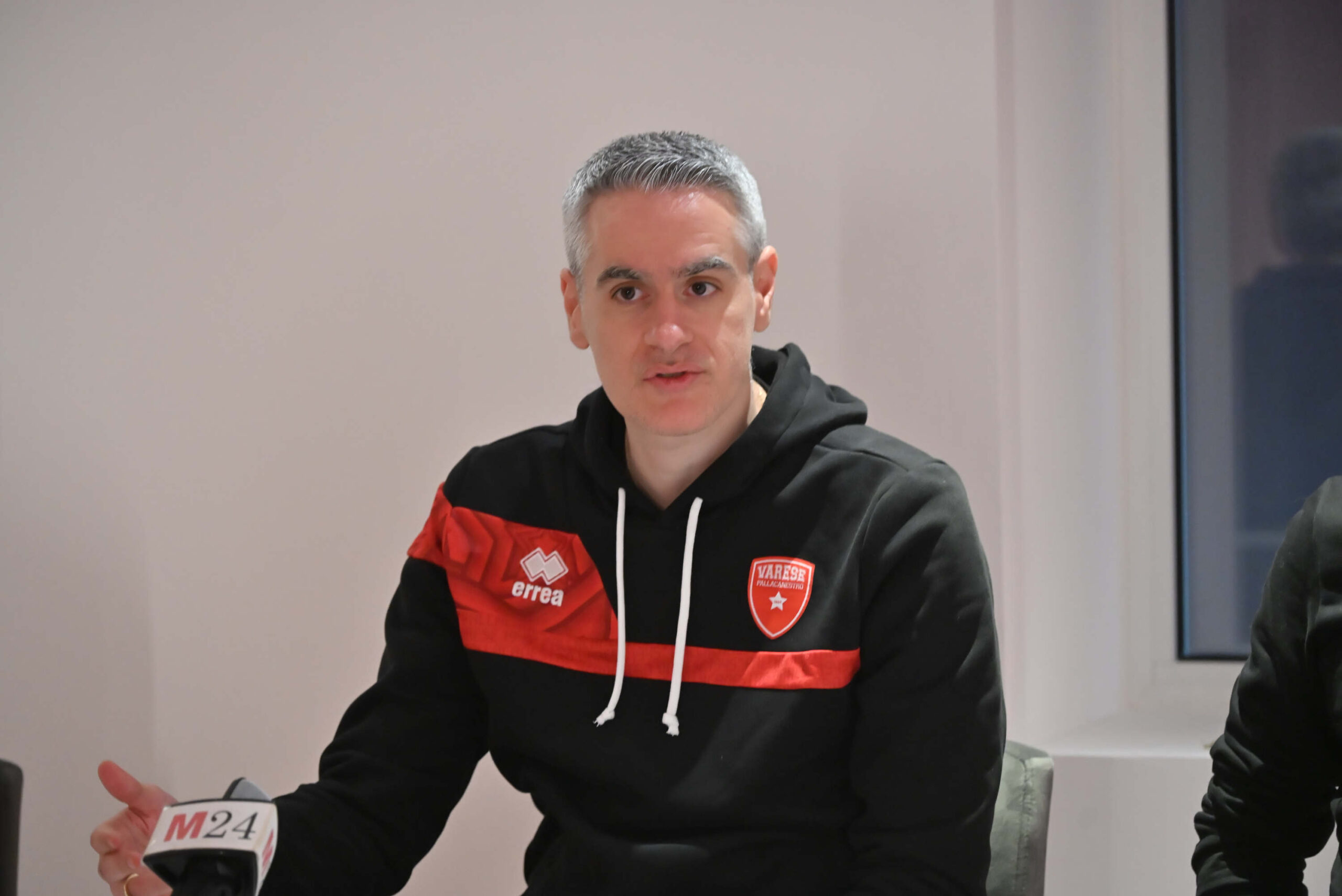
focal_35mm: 120
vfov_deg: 11.4
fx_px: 4476
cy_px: 448
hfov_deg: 17.1
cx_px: 671
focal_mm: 120
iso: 5000
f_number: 4
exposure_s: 1/250
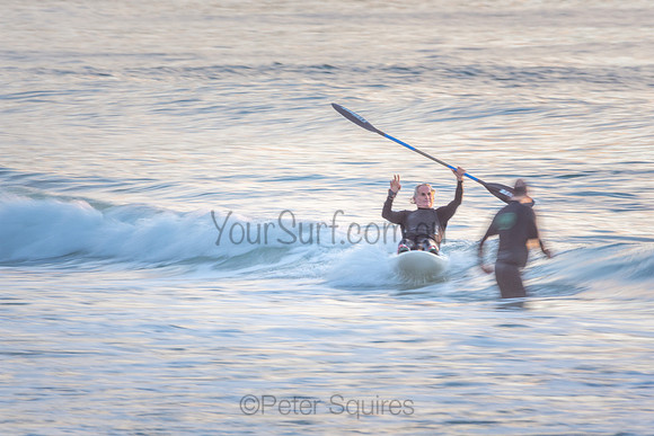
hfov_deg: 2.7
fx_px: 13628
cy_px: 218
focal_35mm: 750
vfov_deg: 1.8
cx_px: 327
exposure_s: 1/20
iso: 100
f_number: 13
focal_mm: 500
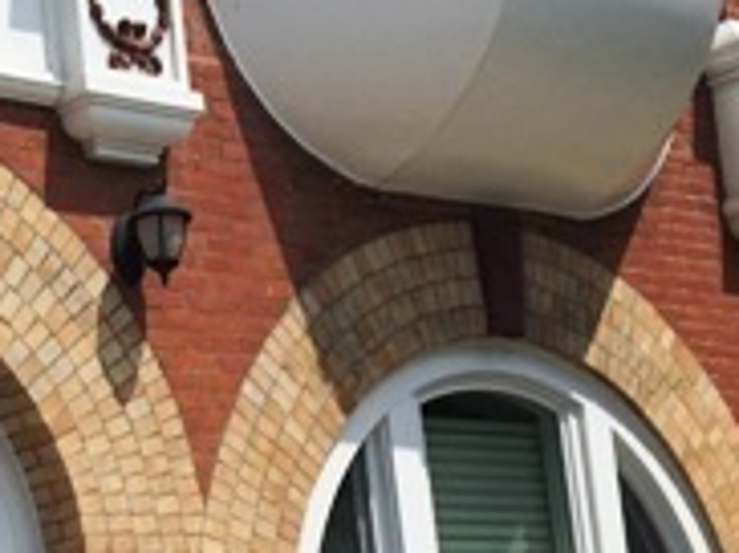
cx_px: 4
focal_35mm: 102
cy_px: 663
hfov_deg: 18.8
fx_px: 2175
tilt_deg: +3.8
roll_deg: +3.9
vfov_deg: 14.0
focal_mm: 4.15
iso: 25
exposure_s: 1/2849
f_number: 2.2
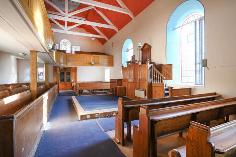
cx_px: 118
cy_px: 78
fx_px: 118
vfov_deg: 67.3
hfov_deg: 90.0
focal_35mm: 18
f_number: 8
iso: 320
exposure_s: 1/6
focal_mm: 18
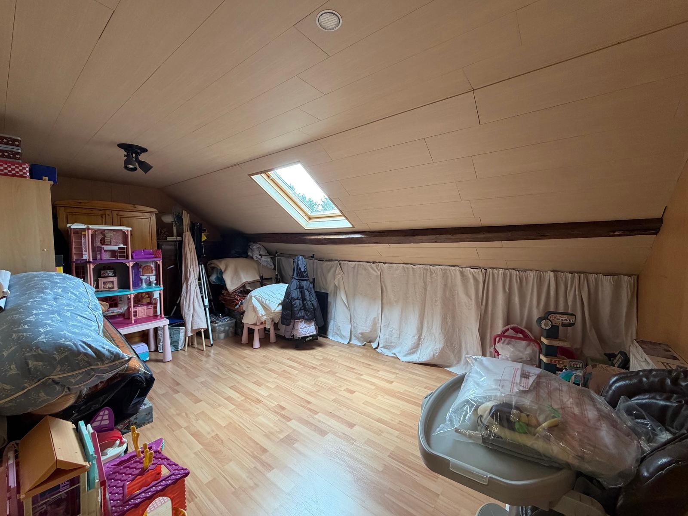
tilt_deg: -3.8
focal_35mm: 14
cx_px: 344
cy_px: 258
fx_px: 278
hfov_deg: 102.1
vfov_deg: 85.7
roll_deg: -0.4
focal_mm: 2.22
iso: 320
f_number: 2.2
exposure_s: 1/94
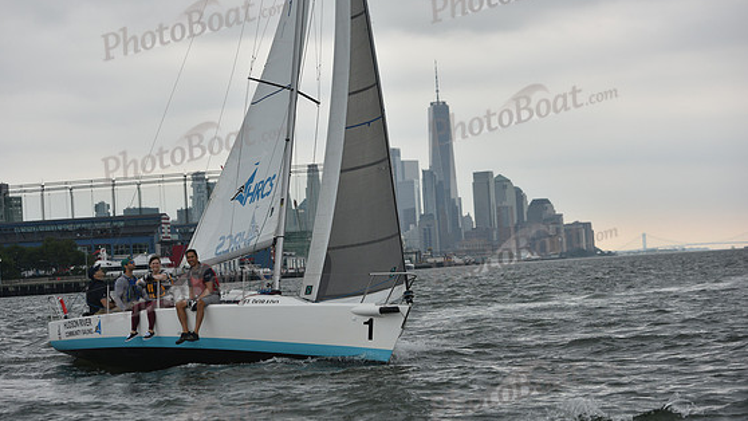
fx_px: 1686
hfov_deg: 25.0
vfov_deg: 14.2
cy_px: 200
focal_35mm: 85
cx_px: 361
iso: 320
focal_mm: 78
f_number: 4.5
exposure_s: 1/1250
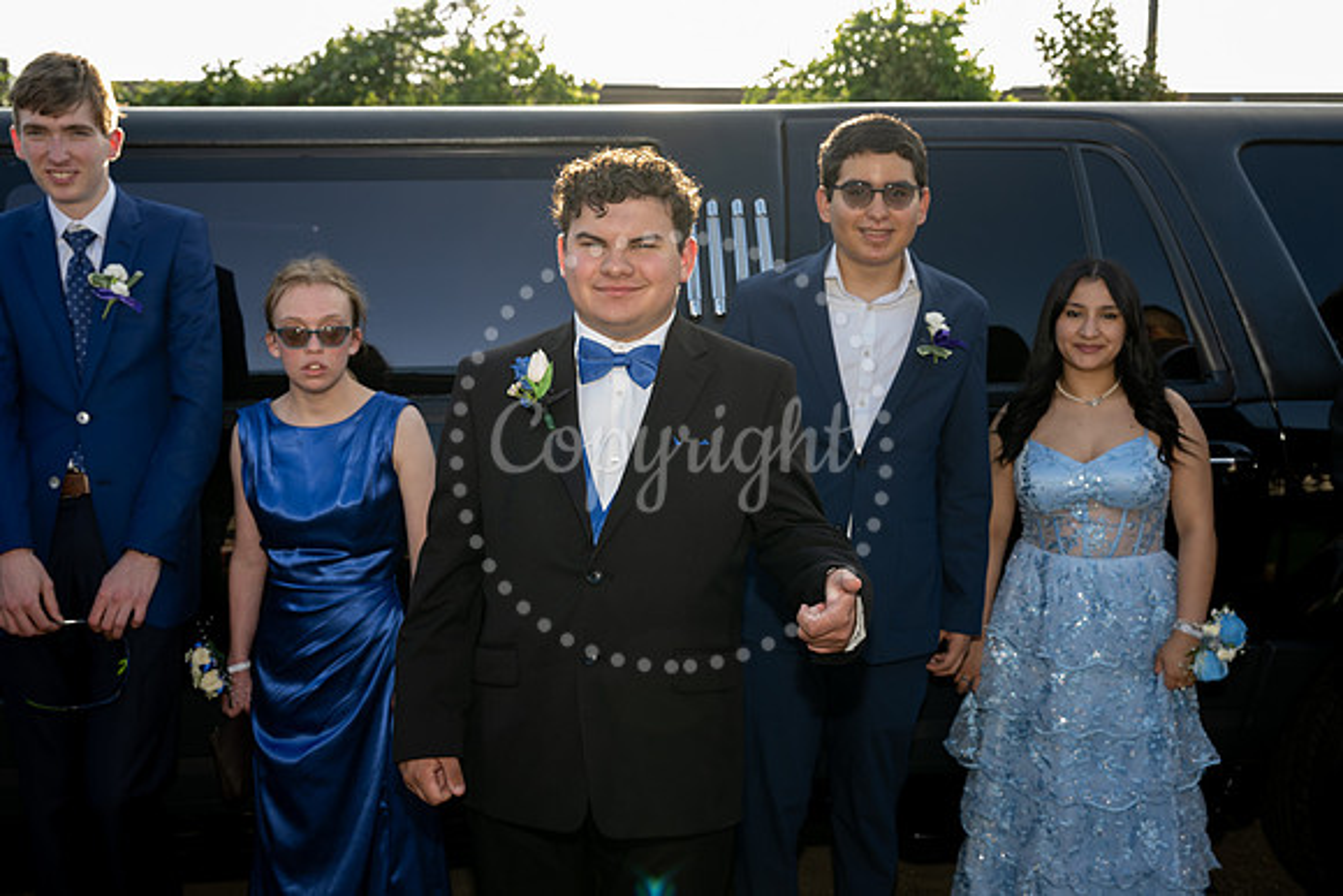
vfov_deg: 35.1
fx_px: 1418
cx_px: 672
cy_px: 448
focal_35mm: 38
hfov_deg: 50.7
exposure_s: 1/200
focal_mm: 38
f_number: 5.6
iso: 320
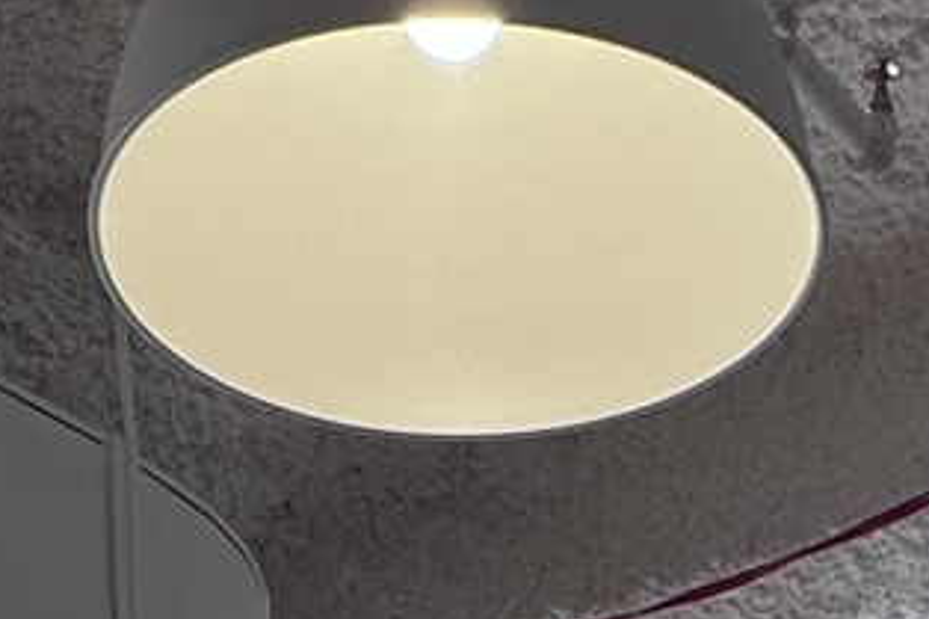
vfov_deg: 10.0
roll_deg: +0.3
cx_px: 598
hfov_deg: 21.4
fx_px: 2450
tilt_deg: -7.7
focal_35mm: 95
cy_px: 1961
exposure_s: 1/120
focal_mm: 2.22
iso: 40
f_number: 2.2
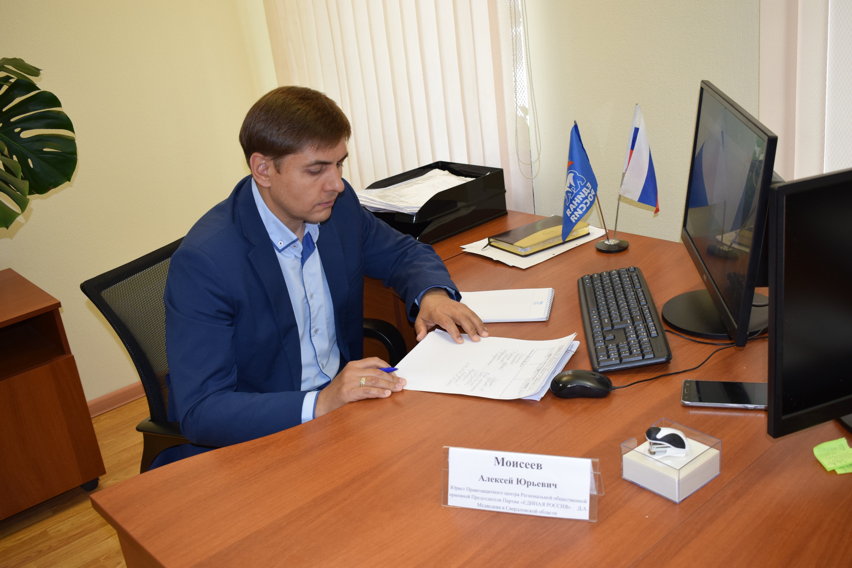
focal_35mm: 38
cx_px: 426
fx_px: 887
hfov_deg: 51.3
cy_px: 284
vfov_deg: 35.5
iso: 800
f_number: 5
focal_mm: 25
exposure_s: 1/100
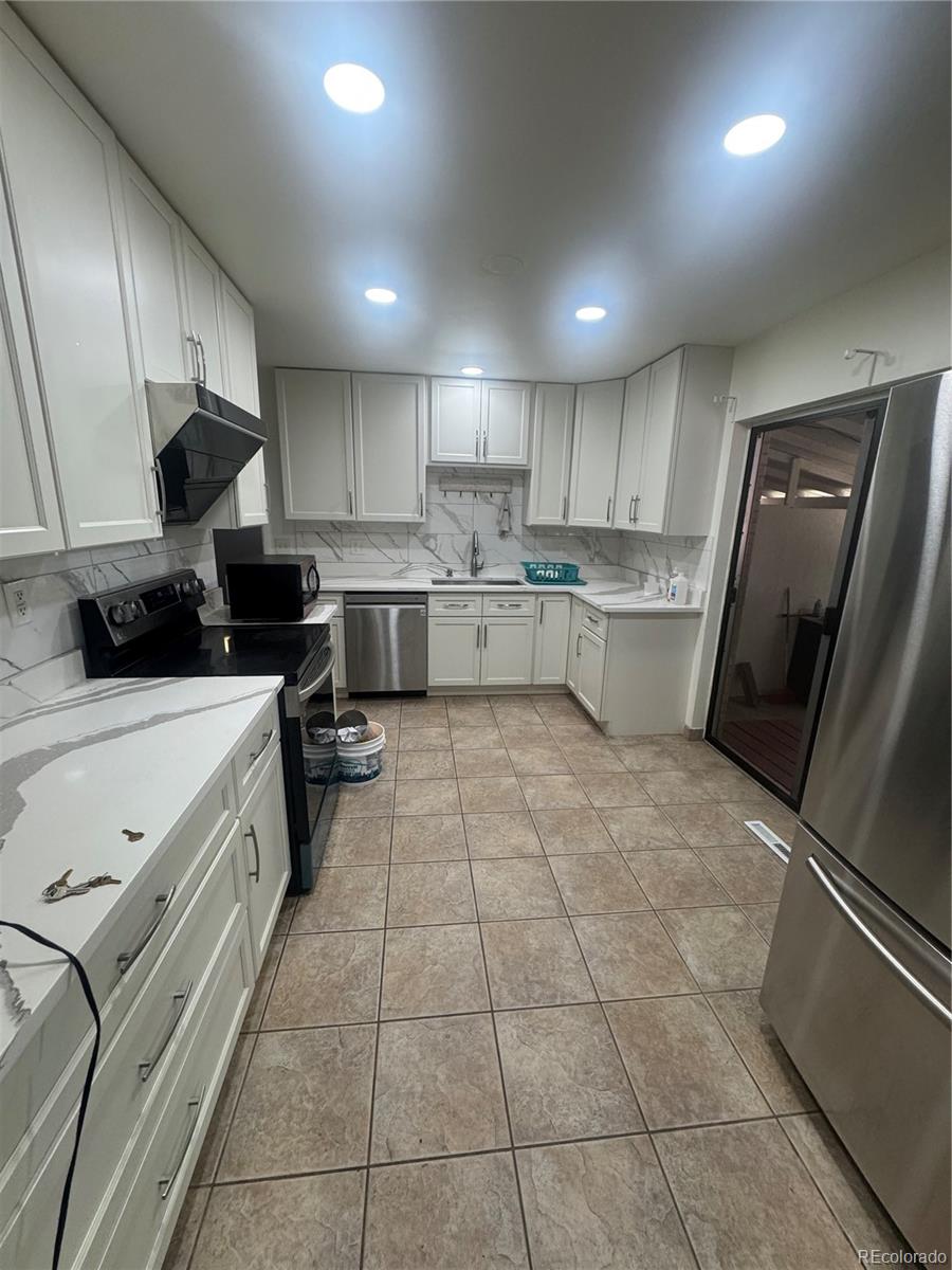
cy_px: 635
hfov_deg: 85.7
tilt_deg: -14.0
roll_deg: -0.9
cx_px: 476
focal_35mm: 14
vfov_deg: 102.1
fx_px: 513
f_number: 2.2
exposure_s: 1/120
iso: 250
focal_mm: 2.22
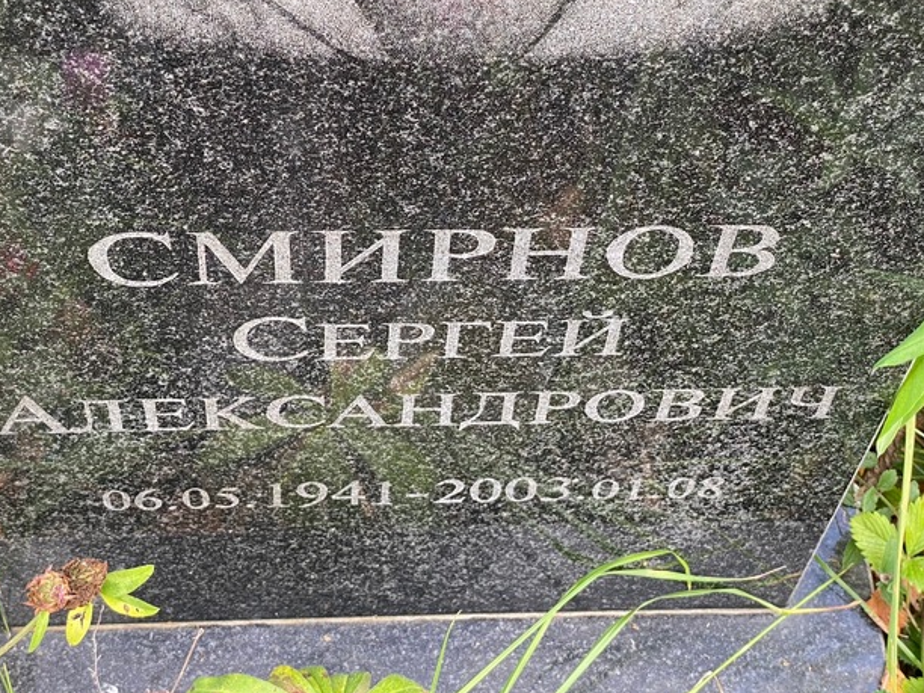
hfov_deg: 28.5
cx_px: 423
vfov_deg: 21.6
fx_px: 1815
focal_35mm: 68
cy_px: 249
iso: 50
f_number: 2
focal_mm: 6
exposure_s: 1/122
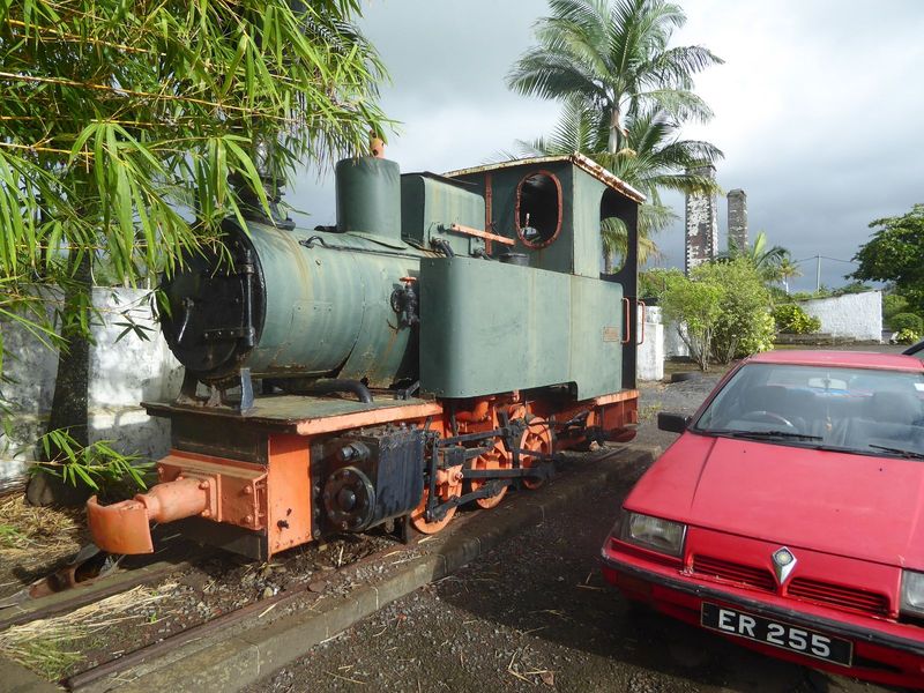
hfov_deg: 69.4
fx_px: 667
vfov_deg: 54.9
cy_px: 346
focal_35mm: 25
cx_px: 462
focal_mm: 4.3
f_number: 3.3
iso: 80
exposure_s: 1/400
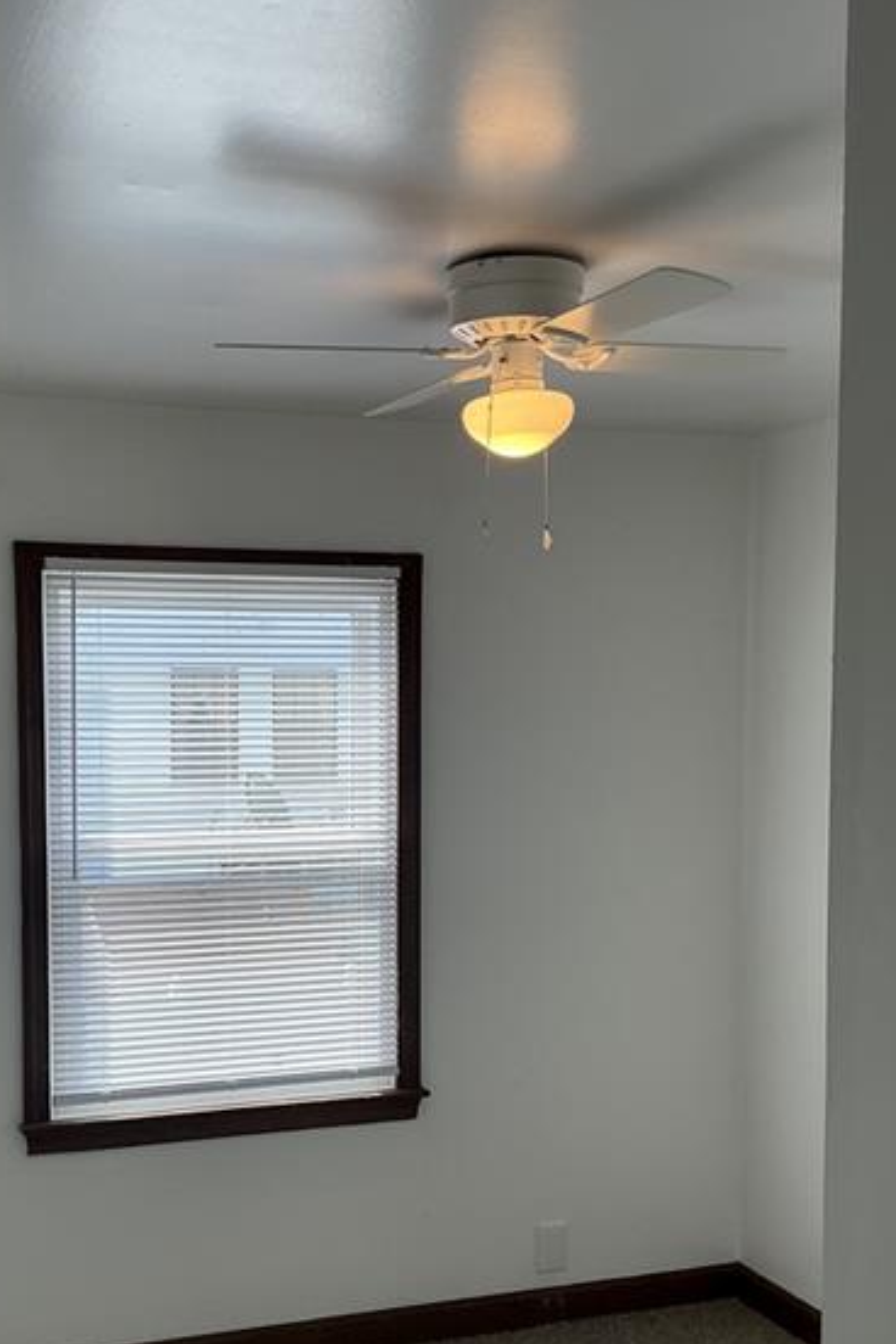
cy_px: 808
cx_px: 319
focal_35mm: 42
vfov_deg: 46.1
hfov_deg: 31.7
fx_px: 1568
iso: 25
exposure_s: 1/120
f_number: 1.8
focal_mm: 3
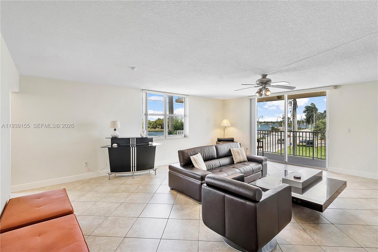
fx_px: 168
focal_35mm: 16
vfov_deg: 73.7
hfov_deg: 96.7
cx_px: 189
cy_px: 126
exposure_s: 1/200
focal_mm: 16
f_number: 7.1
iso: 2000
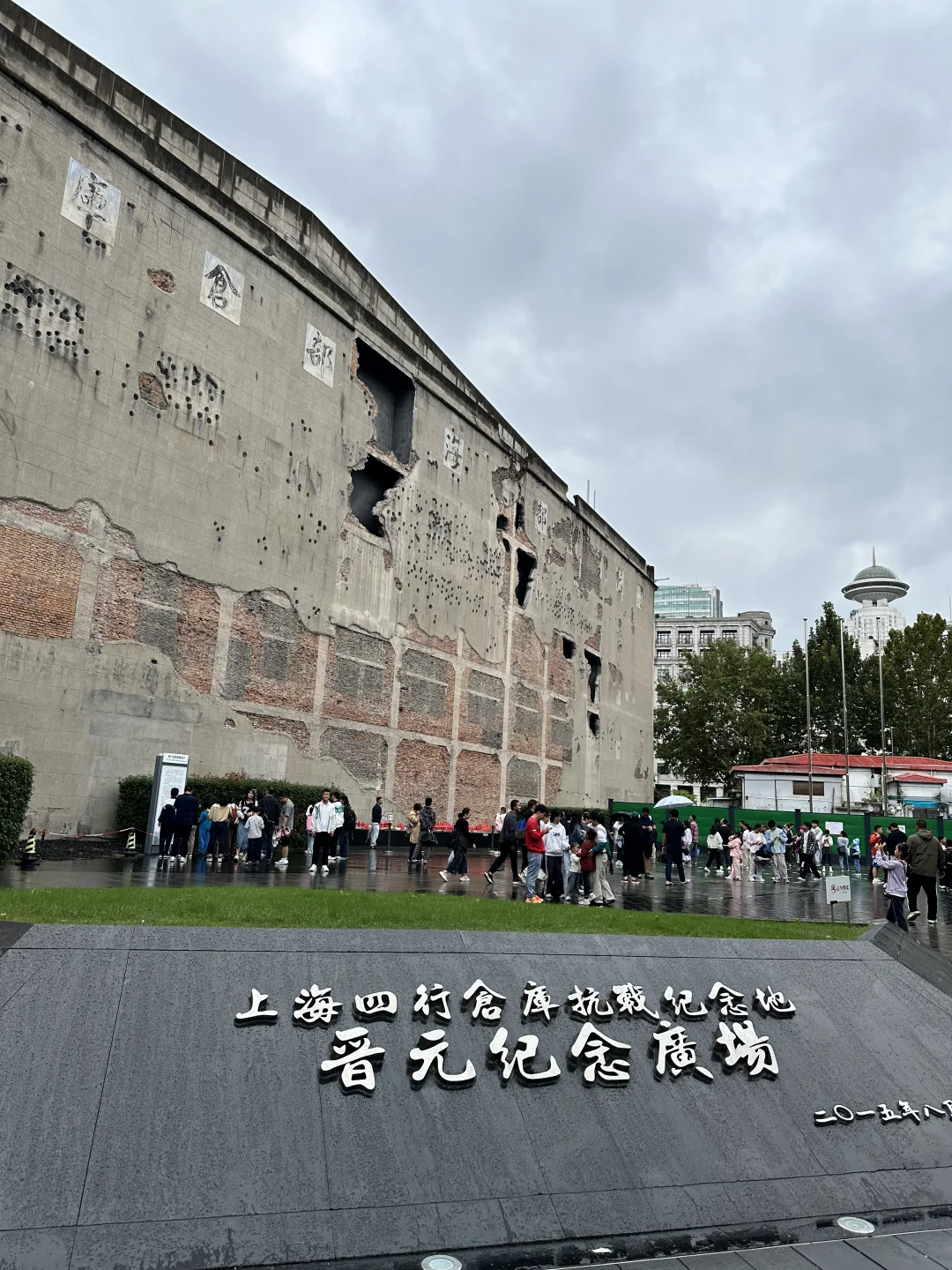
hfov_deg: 56.8
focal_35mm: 24
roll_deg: -3.5
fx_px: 880
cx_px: 476
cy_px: 635
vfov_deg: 71.6
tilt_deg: +11.6
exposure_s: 1/1029
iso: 80
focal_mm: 6.86
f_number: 1.78
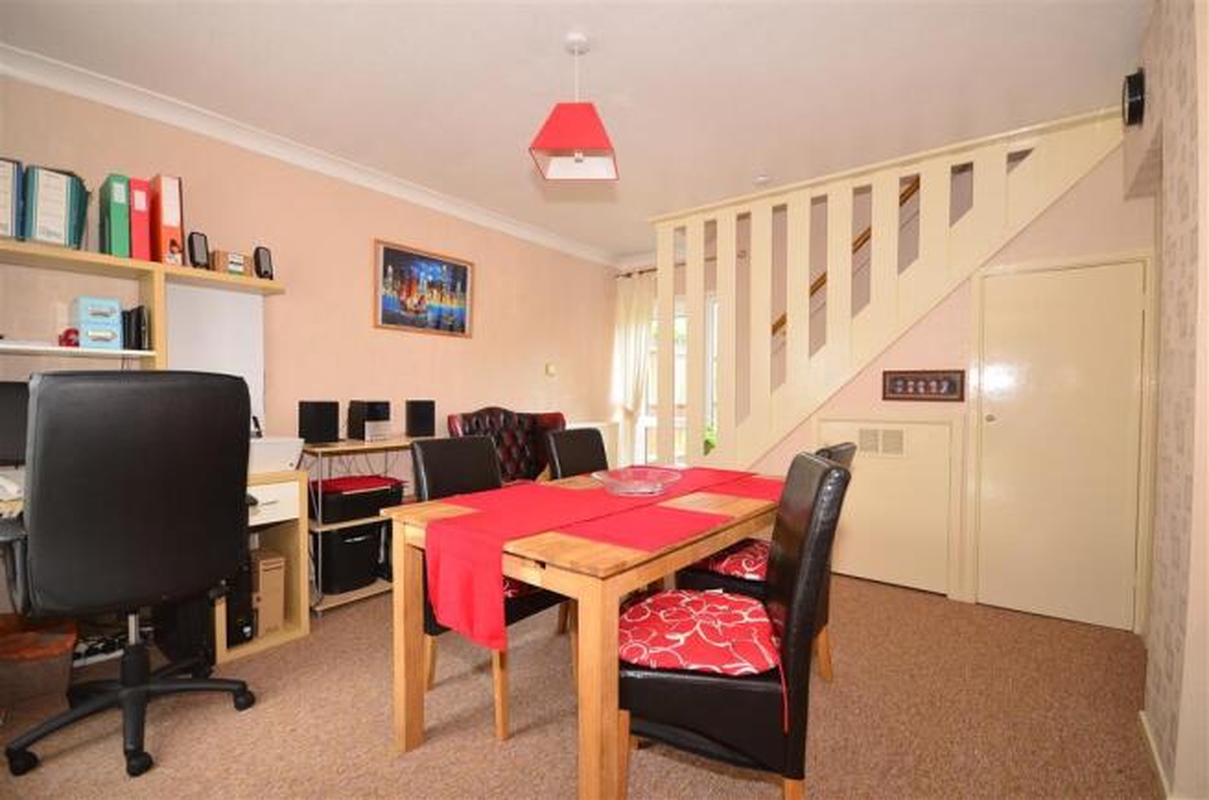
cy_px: 400
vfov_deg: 77.0
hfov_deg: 100.5
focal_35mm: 15
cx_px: 604
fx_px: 503
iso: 200
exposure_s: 1/15
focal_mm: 10
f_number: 4
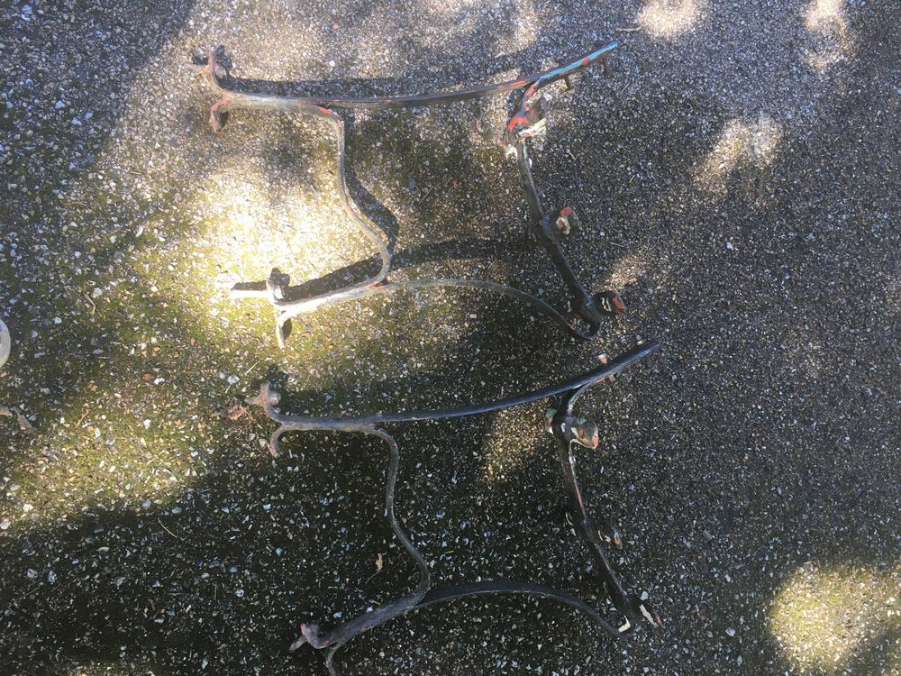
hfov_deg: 61.7
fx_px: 755
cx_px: 450
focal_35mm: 29
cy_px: 338
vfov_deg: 48.2
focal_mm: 4.15
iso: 25
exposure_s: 1/33
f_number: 2.2
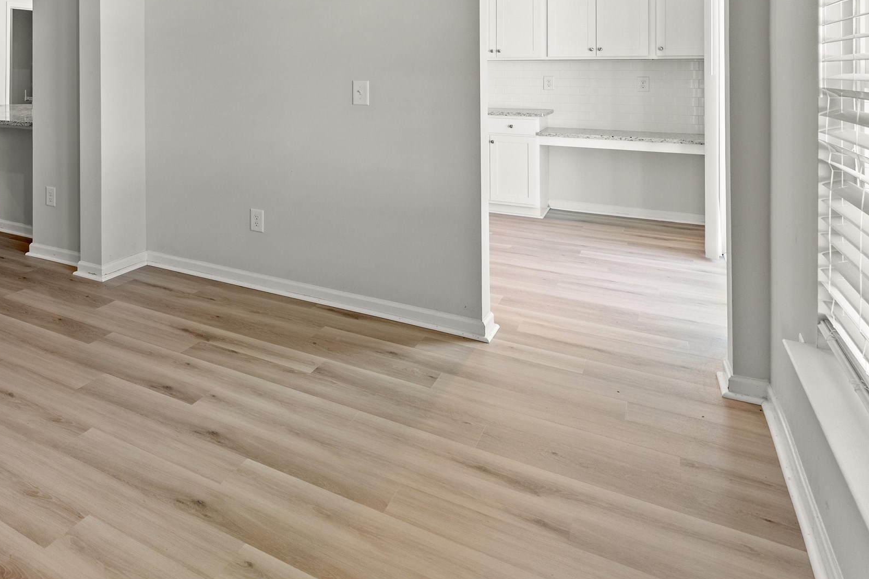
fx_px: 652
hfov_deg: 59.9
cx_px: 131
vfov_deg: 43.9
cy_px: 63
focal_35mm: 27
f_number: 7.1
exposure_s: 1/2
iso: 320
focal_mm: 14
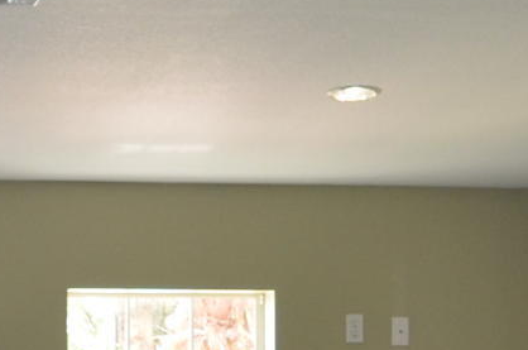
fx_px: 3469
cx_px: -222
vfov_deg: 5.6
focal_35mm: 237
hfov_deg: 8.5
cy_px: 751
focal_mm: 22
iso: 400
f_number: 3.8
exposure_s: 1/100
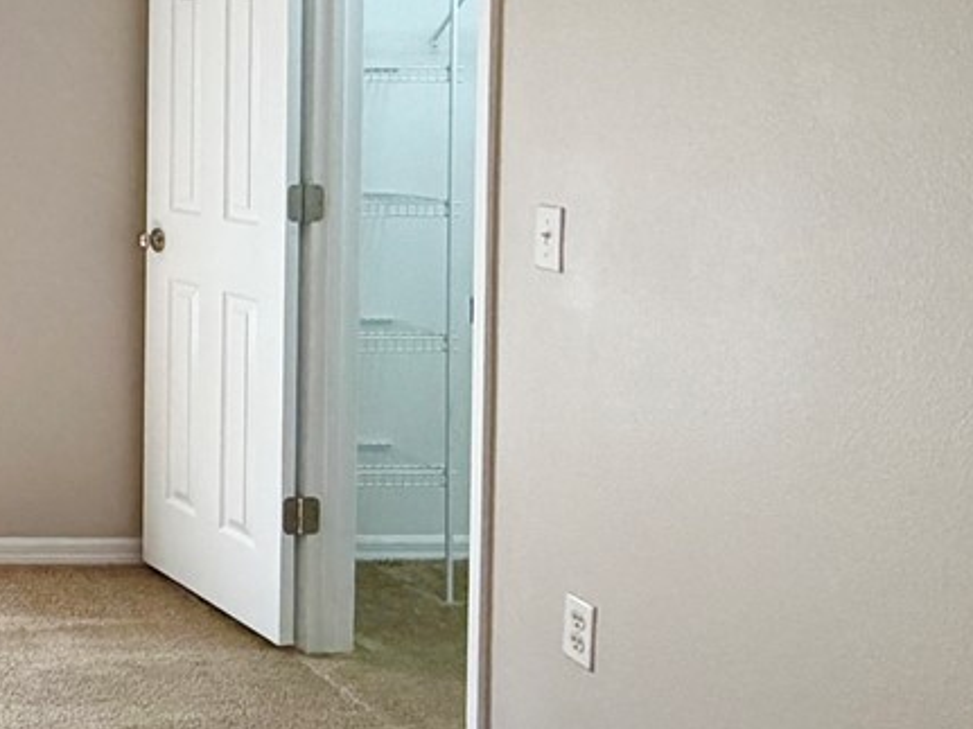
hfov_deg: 28.3
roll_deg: +0.3
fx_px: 1461
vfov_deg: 27.2
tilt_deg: -0.1
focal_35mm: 52
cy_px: 102
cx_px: -377
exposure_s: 1/120
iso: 250
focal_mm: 2.22
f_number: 2.2
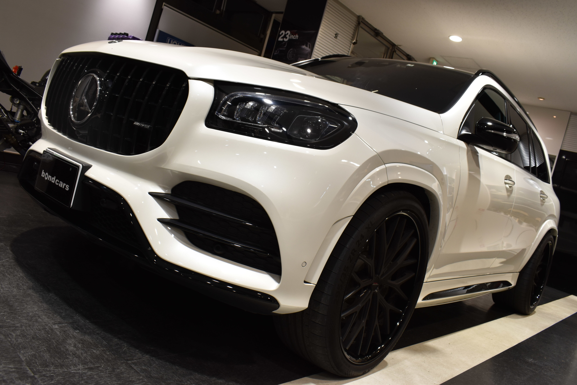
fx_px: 481
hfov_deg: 61.9
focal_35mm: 30
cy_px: 192
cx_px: 288
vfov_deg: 43.6
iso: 360
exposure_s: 1/30
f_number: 8
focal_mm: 20
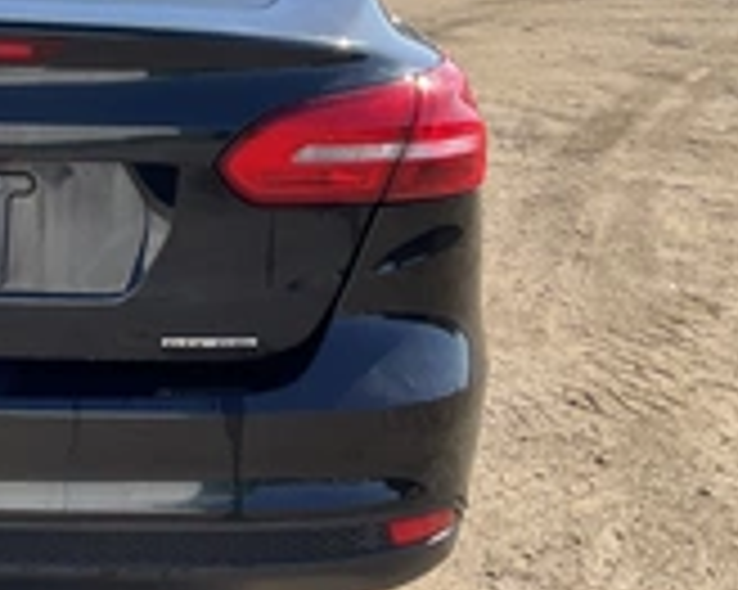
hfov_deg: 25.5
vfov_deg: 21.9
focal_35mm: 69
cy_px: 131
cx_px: -81
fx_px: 1506
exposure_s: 1/1035
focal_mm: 3
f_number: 1.8
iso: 25
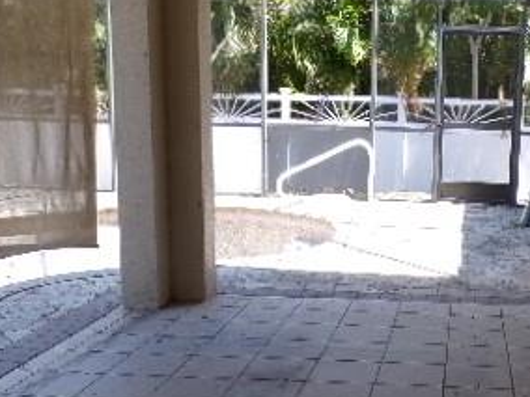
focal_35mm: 54
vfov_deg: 26.9
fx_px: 827
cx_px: 440
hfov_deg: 34.2
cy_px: 259
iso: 100
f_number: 4.4
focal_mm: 4.3
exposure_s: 1/90
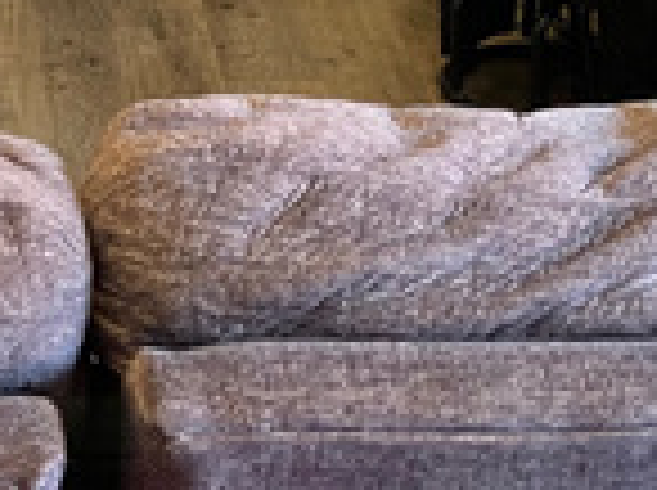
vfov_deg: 11.8
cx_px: 86
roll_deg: -0.5
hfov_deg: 17.1
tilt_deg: -7.1
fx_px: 2160
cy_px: -445
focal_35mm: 114
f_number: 1.6
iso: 320
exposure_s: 1/60
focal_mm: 5.1
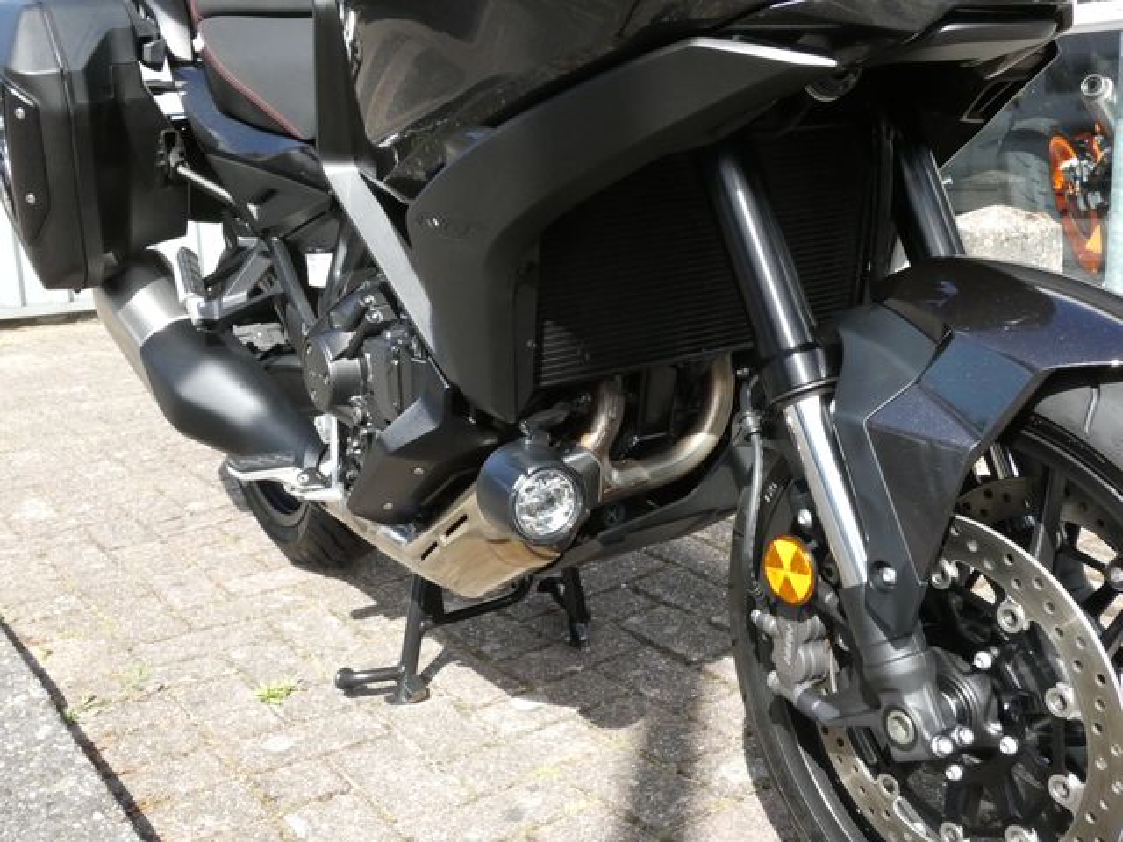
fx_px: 1265
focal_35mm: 39
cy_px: 421
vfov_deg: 36.8
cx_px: 562
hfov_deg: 47.9
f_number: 5.6
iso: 800
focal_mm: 7.1
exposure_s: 1/1000
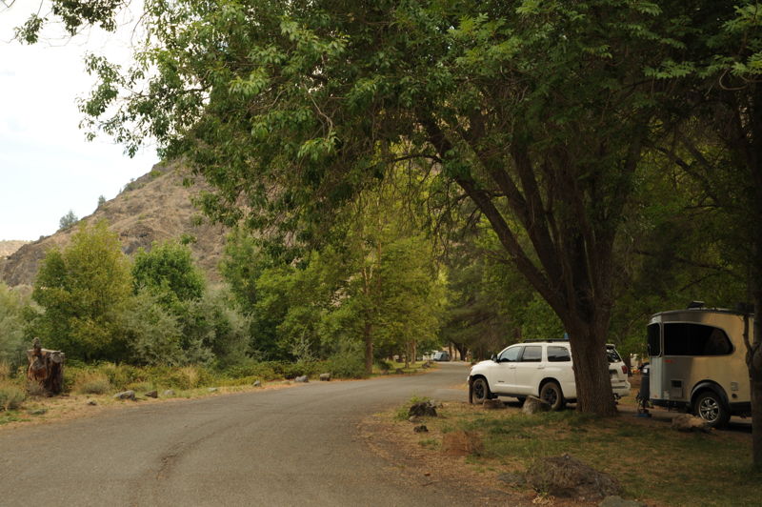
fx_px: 677
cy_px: 254
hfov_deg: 58.8
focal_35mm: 32
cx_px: 381
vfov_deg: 41.0
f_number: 8
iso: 200
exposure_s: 1/60
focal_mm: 32
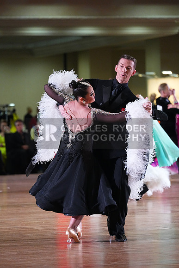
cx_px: 90
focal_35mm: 200
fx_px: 1491
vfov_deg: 10.3
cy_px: 134
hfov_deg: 6.9
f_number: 4.5
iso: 6400
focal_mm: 200
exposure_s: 1/400
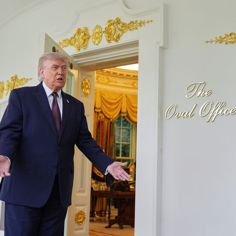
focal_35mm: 53
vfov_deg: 32.2
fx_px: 409
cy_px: 117
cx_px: 163
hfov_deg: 31.9
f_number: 2.8
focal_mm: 41
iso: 500
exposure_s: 1/640
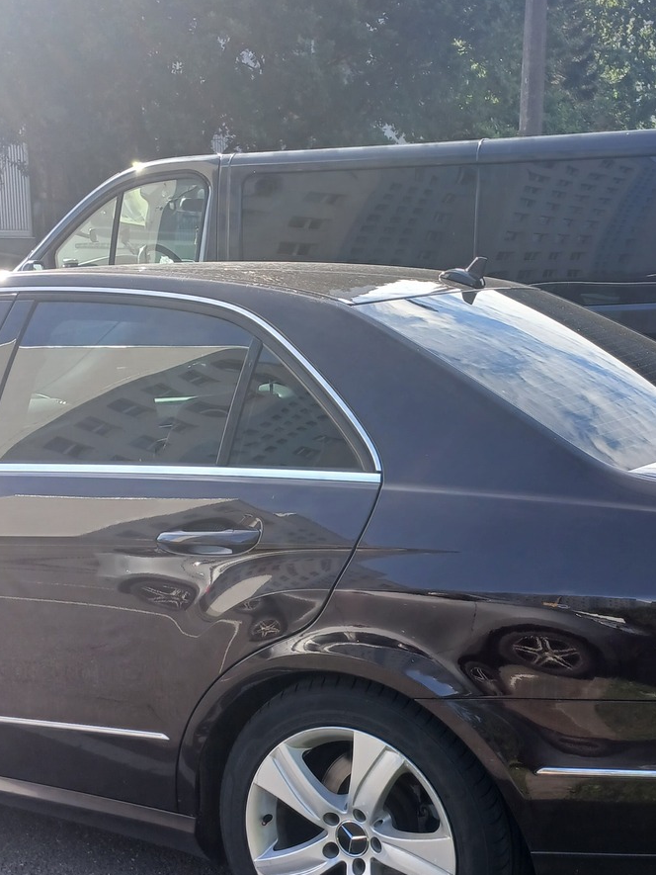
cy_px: 517
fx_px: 1187
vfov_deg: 40.3
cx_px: 470
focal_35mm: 47
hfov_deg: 30.5
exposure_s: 1/156
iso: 20
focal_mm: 3.98
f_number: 1.8
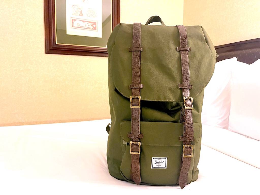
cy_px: 98
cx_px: 130
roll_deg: +0.0
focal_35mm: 26
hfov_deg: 67.3
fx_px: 195
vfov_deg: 53.1
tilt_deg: -5.9
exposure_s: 1/60
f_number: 1.6
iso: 500
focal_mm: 5.1
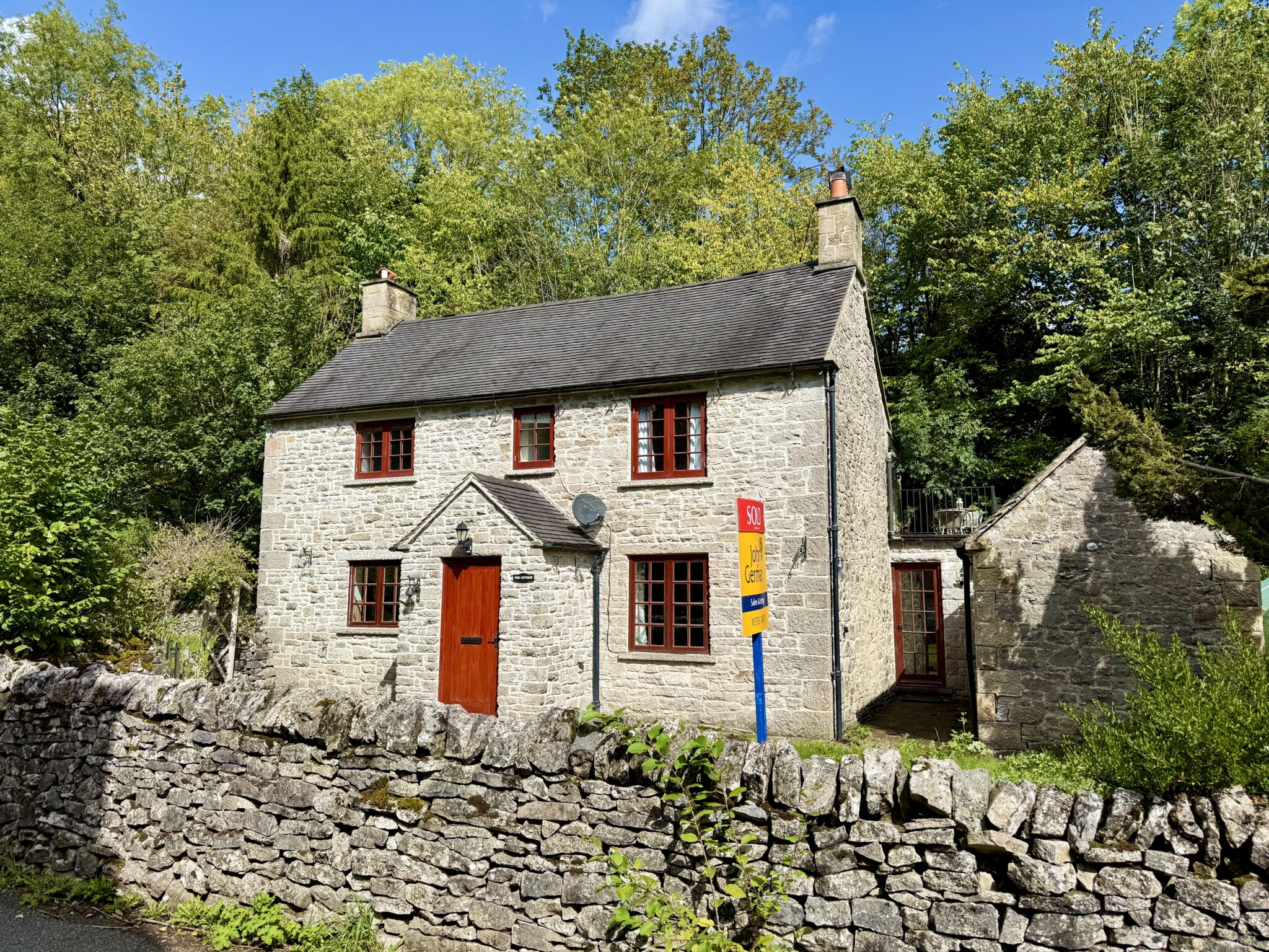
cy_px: 476
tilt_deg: +7.3
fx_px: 880
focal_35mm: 24
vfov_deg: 56.8
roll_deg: -0.2
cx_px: 634
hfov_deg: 71.6
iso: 80
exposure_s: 1/4405
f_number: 1.78
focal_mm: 6.76
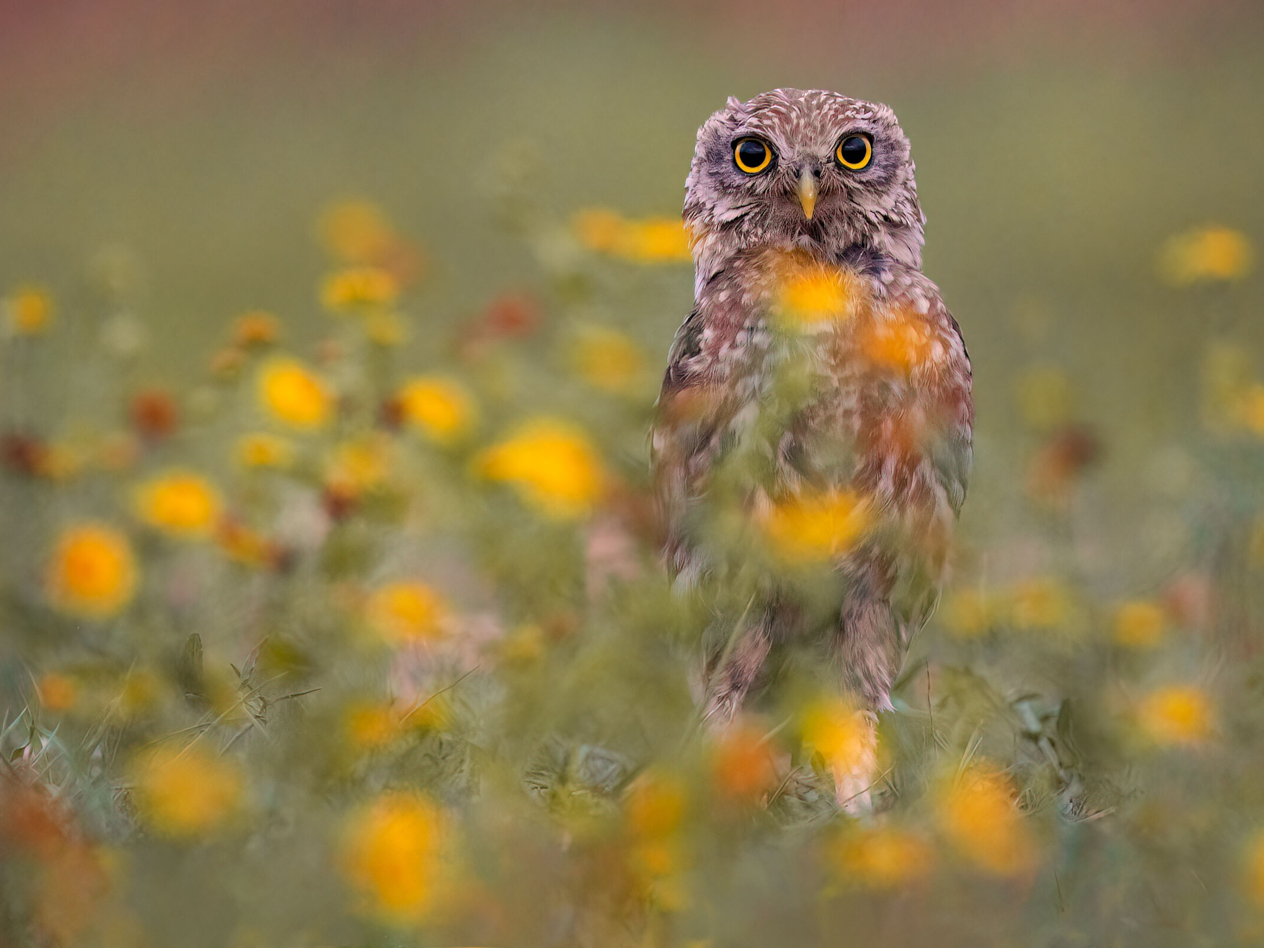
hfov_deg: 2.4
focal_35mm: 842
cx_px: 663
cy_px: 474
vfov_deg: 1.8
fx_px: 30747
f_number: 6.3
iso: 6400
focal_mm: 518
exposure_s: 1/50
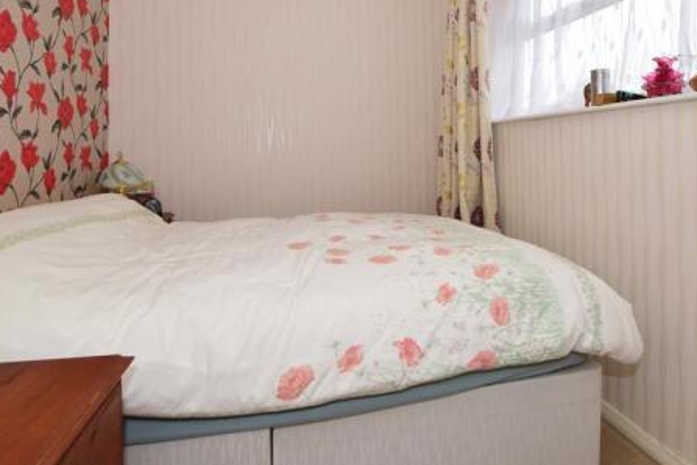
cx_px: 396
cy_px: 143
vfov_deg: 55.6
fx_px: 426
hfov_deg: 78.2
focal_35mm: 22
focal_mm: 10
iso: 400
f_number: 7.1
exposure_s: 1/125
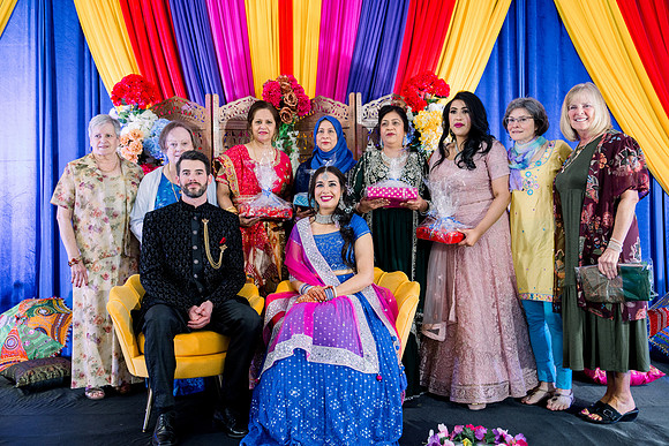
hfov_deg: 55.8
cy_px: 223
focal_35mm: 34
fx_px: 632
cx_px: 334
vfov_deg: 38.9
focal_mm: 34
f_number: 2.8
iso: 1250
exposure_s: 1/125
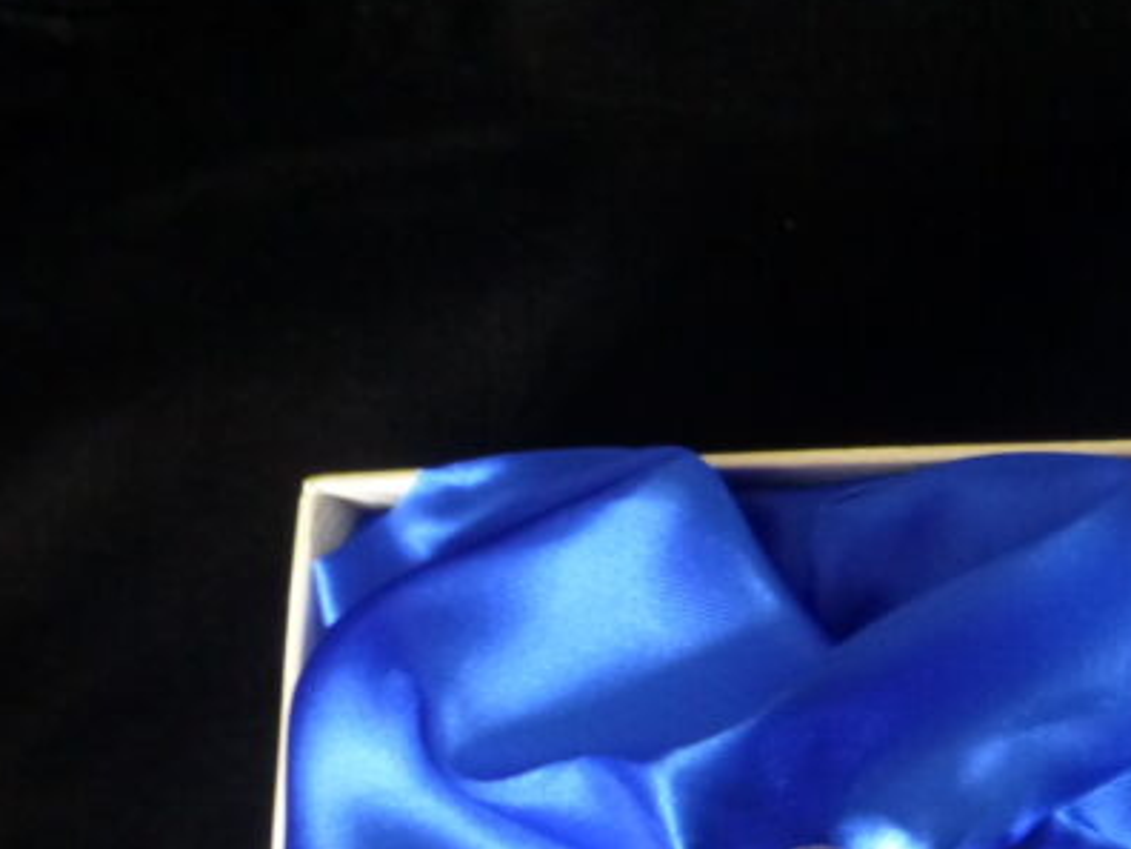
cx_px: 1254
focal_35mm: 62
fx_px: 2026
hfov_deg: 28.3
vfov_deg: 22.1
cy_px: 989
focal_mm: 4.3
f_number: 3.3
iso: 400
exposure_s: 1/6
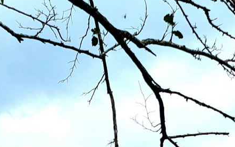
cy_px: 375
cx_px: 219
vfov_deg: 9.6
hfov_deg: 17.4
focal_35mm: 118
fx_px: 756
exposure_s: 1/2000
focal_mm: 5
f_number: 1.8
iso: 40
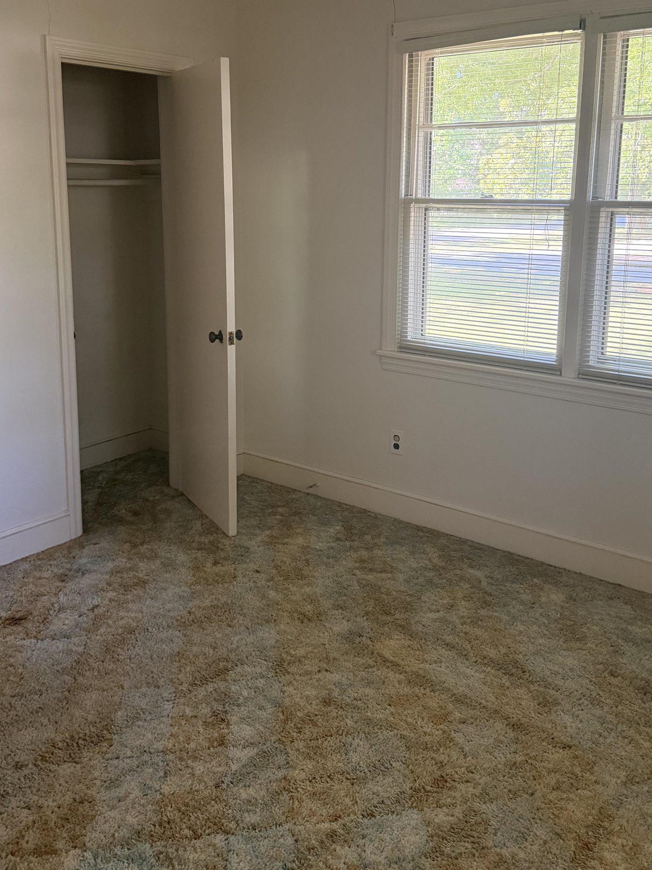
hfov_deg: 42.8
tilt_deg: -10.1
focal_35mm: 33
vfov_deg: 54.9
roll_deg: -1.6
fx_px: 829
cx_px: 371
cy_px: 346
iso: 320
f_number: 1.78
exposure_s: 1/60
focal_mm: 6.76
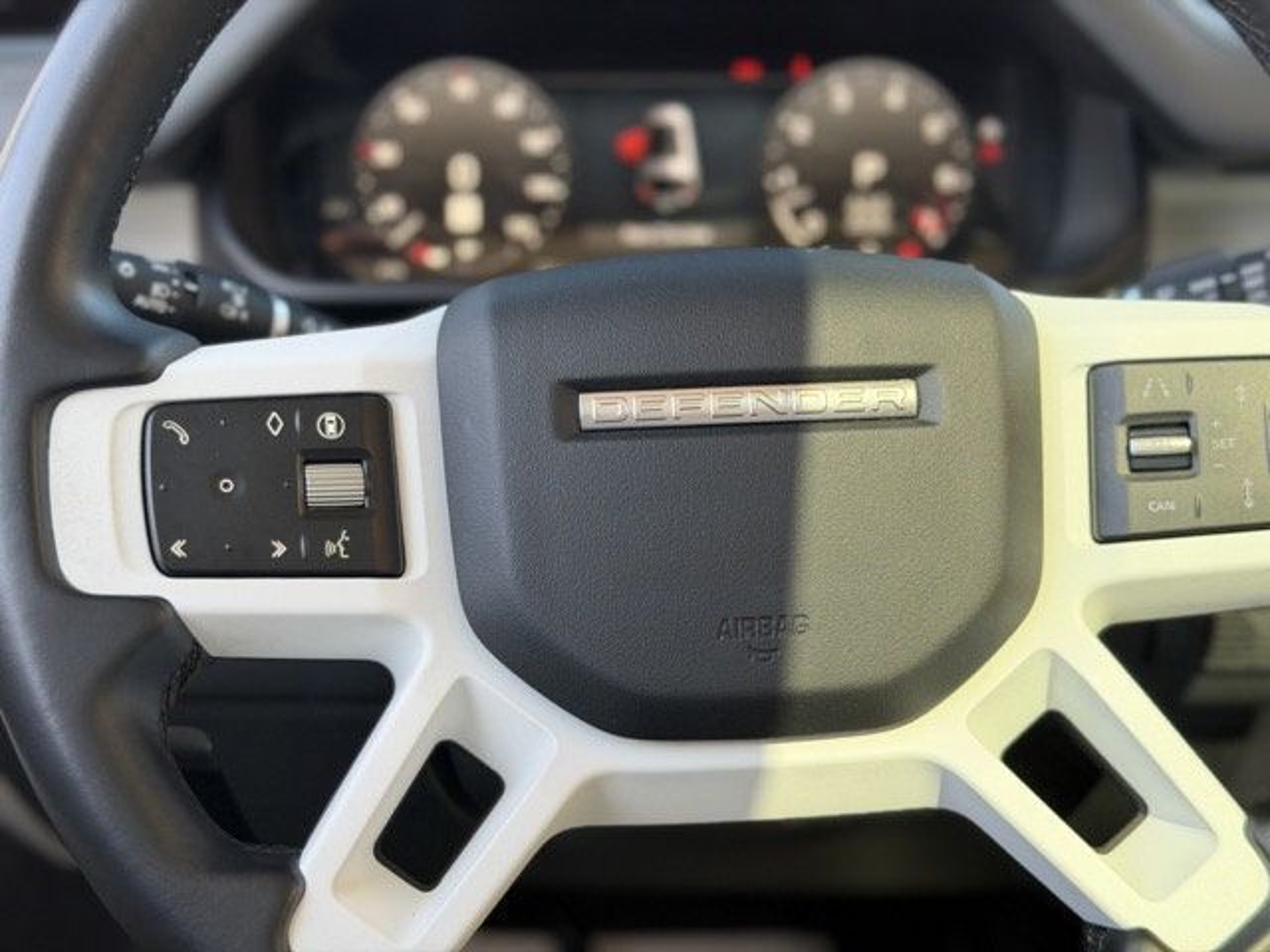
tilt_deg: -21.5
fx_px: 1761
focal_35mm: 48
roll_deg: -0.9
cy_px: 476
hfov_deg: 39.7
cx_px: 635
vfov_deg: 30.3
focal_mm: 6.76
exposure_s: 1/123
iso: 125
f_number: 1.78
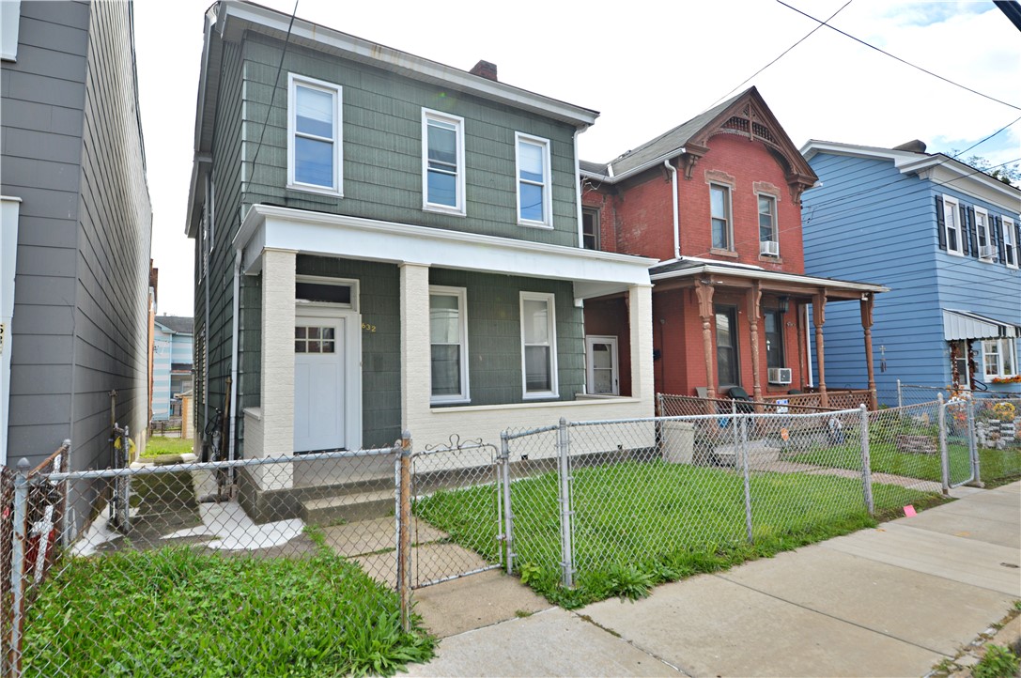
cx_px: 510
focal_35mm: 18
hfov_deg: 90.1
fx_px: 510
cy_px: 339
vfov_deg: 67.2
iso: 100
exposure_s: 1/200
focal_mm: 12
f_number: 7.1
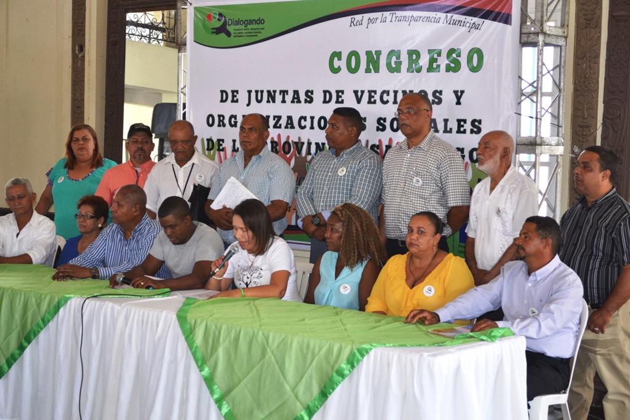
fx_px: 1155
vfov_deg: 20.6
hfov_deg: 30.5
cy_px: 210
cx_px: 315
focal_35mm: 66
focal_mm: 44
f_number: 5.3
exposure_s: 1/60
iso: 640
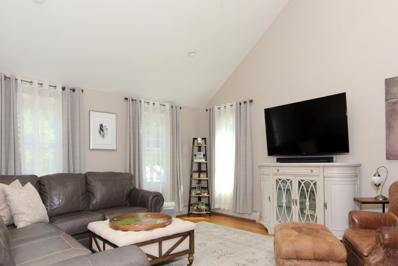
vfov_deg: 59.1
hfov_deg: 81.1
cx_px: 210
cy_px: 159
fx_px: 232
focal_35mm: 21
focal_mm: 14
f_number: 7.1
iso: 400
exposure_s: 1/125
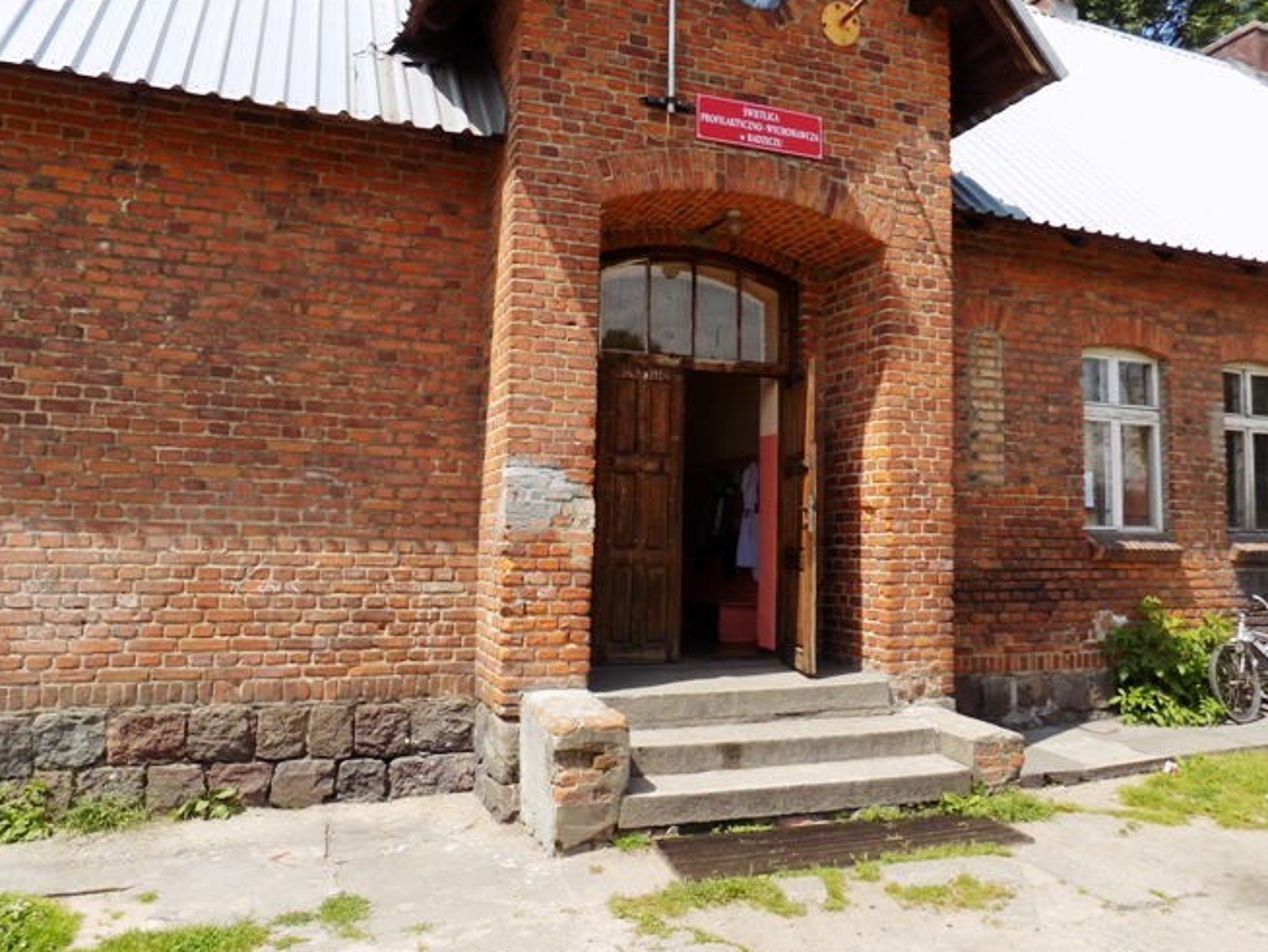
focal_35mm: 27
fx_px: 989
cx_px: 663
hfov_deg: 65.3
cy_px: 467
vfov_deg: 51.4
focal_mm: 4
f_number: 3.1
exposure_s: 1/800
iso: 80
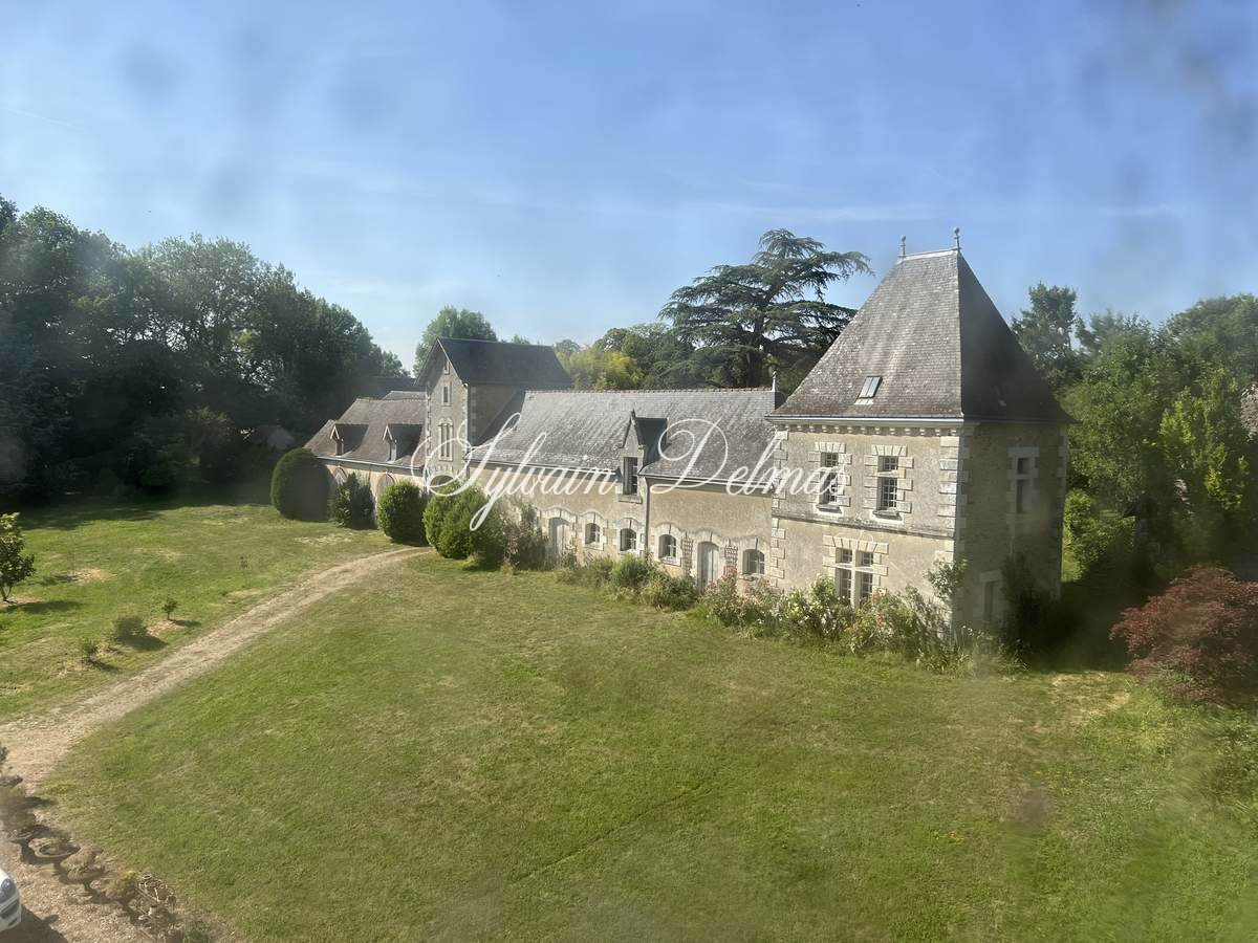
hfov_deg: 67.3
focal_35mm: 26
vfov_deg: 53.1
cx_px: 629
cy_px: 472
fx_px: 945
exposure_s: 1/3571
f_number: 1.5
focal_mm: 5.7
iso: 50
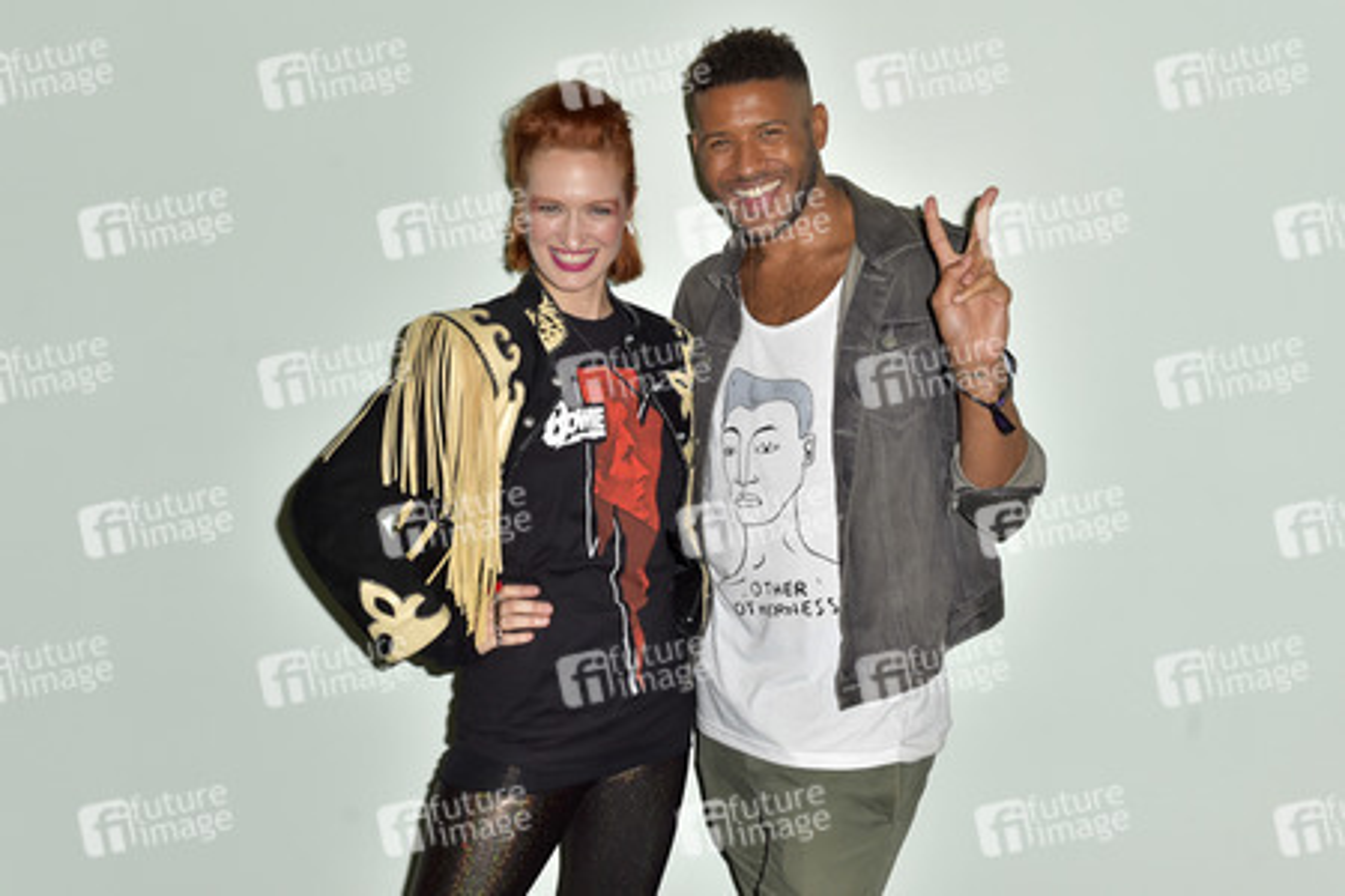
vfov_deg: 36.9
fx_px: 1345
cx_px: 672
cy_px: 448
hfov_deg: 53.1
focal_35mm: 36
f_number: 5.6
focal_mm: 36
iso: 400
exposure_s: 1/250
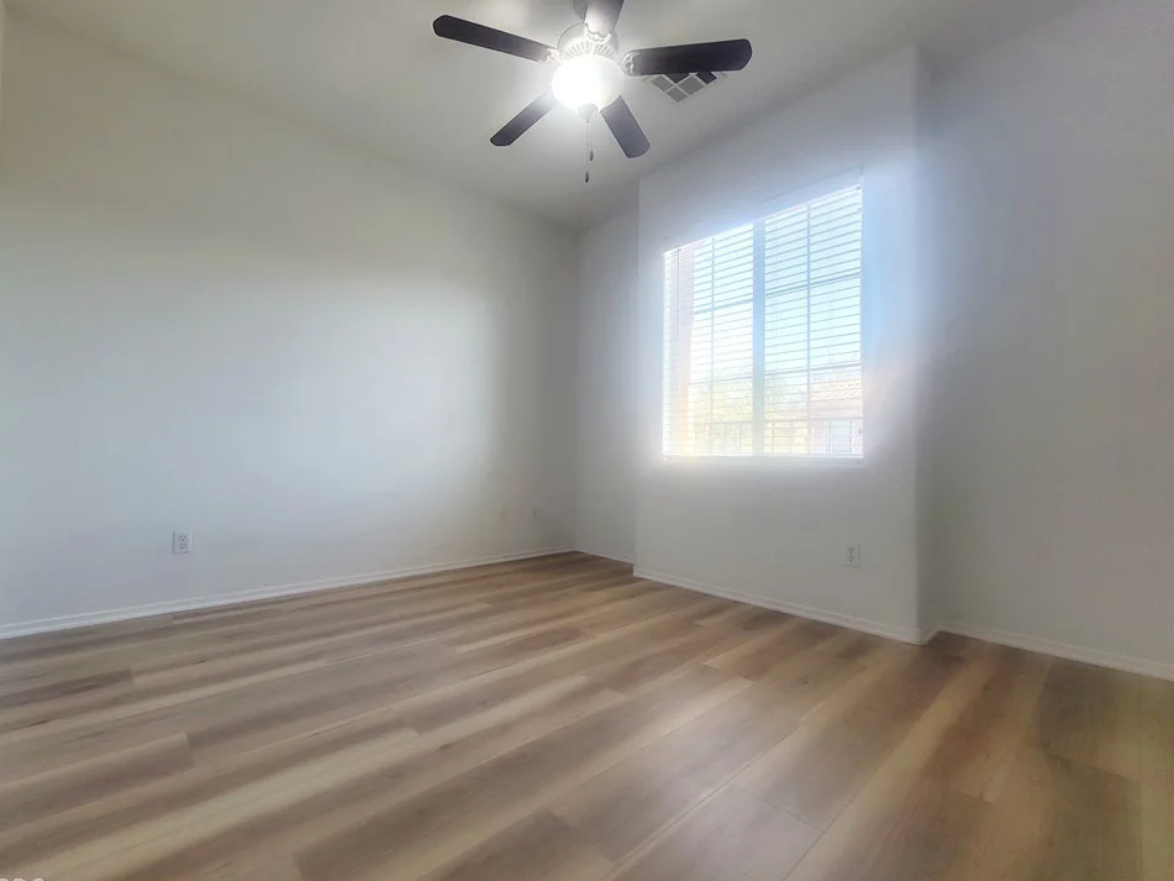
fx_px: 475
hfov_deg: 101.9
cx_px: 543
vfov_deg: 85.7
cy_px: 435
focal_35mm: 14
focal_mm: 2.2
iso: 80
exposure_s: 1/60.2
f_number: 2.2
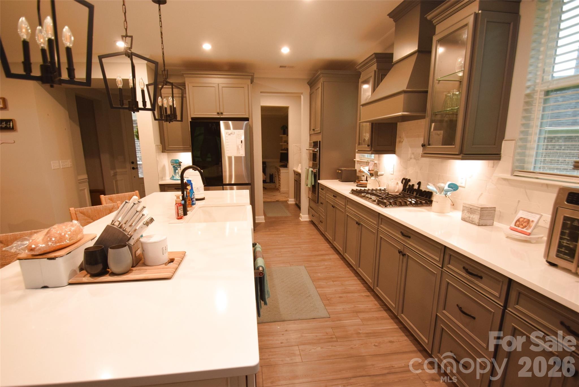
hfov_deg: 92.4
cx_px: 290
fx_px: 278
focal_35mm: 17
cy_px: 194
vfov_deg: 69.7
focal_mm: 11.5
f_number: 5
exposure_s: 1/100
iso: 800
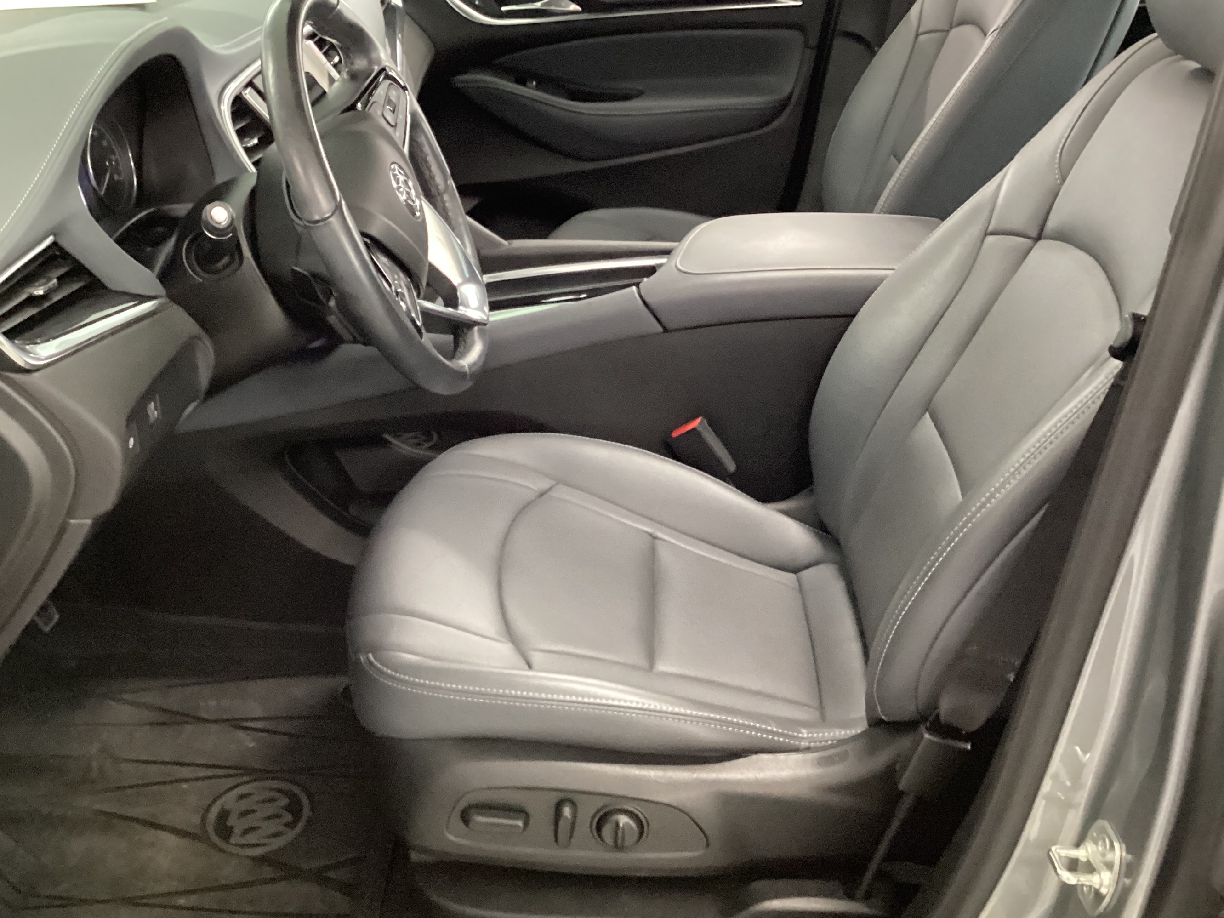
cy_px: 399
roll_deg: -1.2
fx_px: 1344
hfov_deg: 48.9
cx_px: 572
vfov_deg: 37.7
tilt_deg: -26.5
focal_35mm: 38
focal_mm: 3.3
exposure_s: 1/30
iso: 640
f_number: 2.4
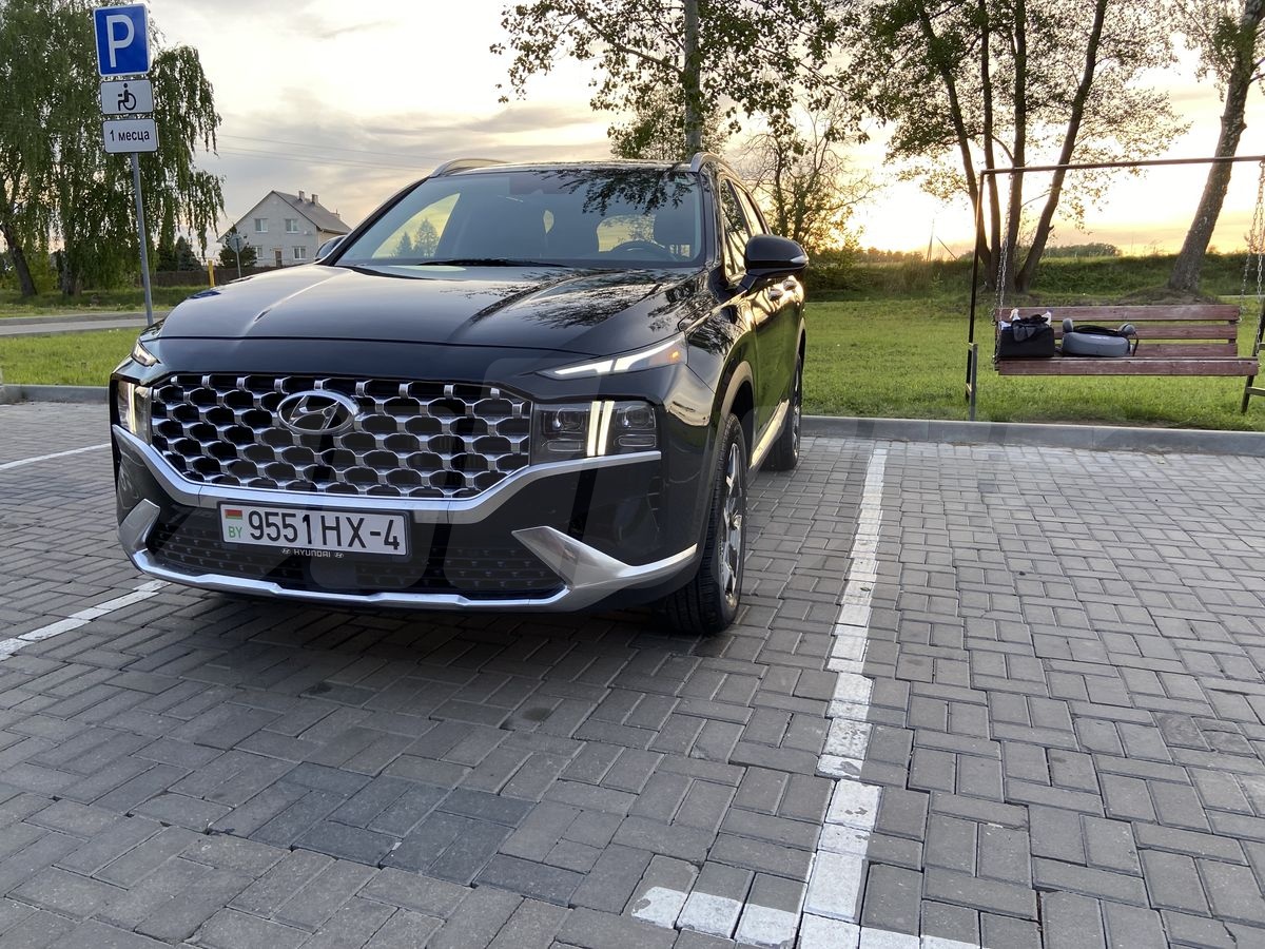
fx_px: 950
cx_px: 632
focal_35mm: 26
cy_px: 474
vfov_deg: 53.1
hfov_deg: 67.3
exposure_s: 1/120
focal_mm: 4.25
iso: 50
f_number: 1.8
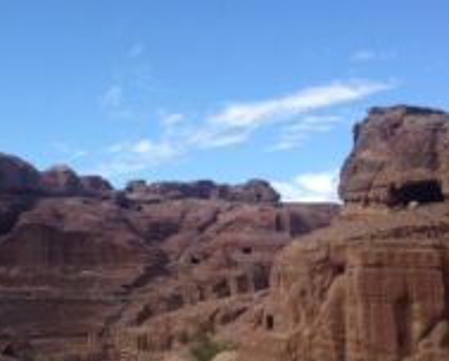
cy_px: 166
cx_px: 159
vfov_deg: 22.5
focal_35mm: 68
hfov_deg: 27.7
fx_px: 905
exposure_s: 1/1085
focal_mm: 4.12
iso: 50
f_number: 2.4
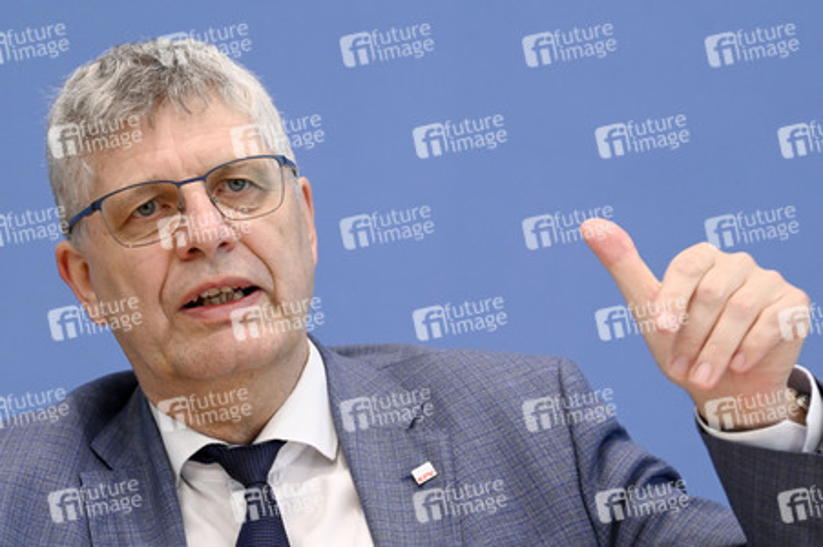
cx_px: 412
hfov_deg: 12.1
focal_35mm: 170
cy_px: 274
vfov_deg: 8.1
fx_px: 3883
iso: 3200
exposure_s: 1/400
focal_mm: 170
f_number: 6.3
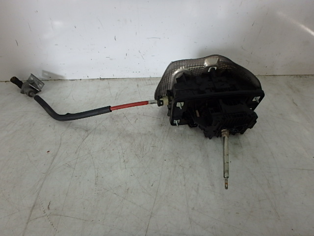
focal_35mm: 21
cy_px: 118
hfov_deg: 79.0
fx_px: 190
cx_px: 157
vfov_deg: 63.4
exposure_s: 1/50
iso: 200
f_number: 3.5
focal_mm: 3.7
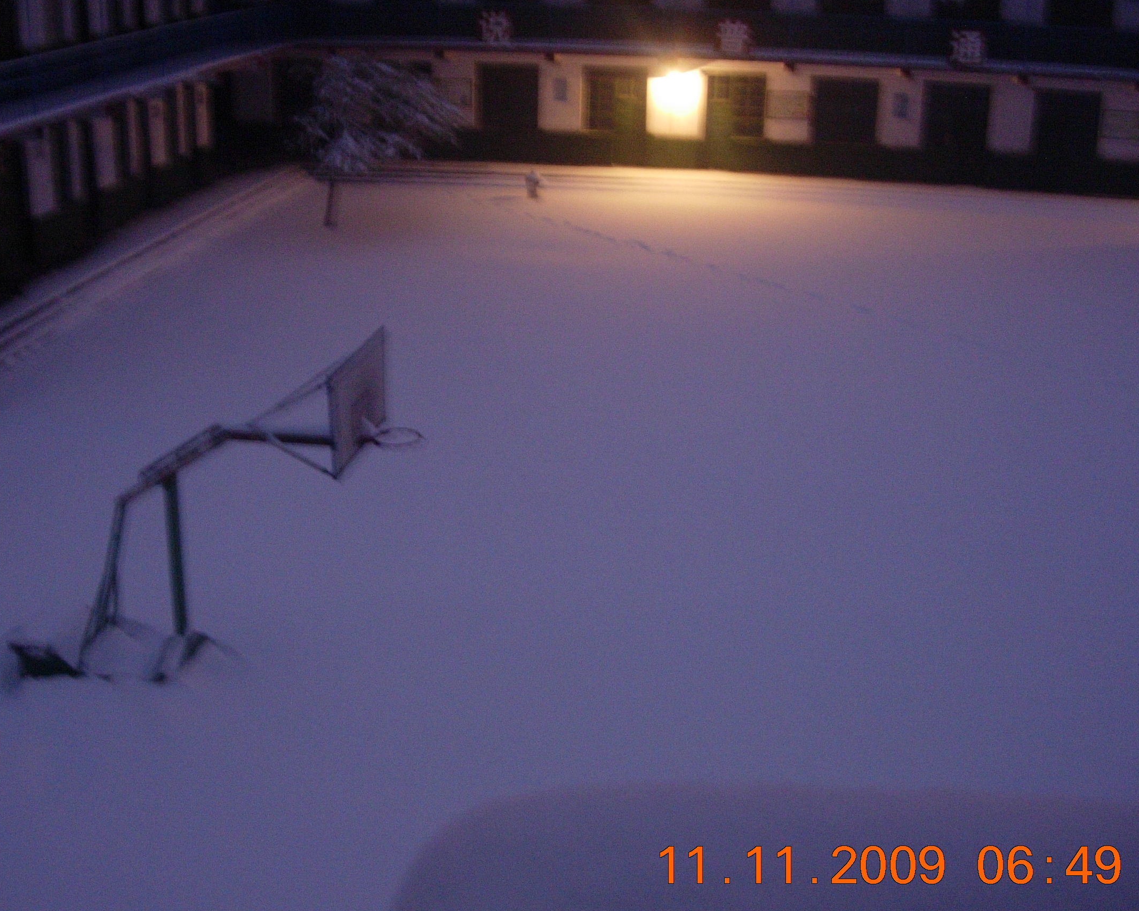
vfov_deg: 33.4
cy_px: 456
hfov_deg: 41.1
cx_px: 487
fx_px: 1517
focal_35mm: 45
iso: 200
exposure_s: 1
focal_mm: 7.8
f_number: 2.8
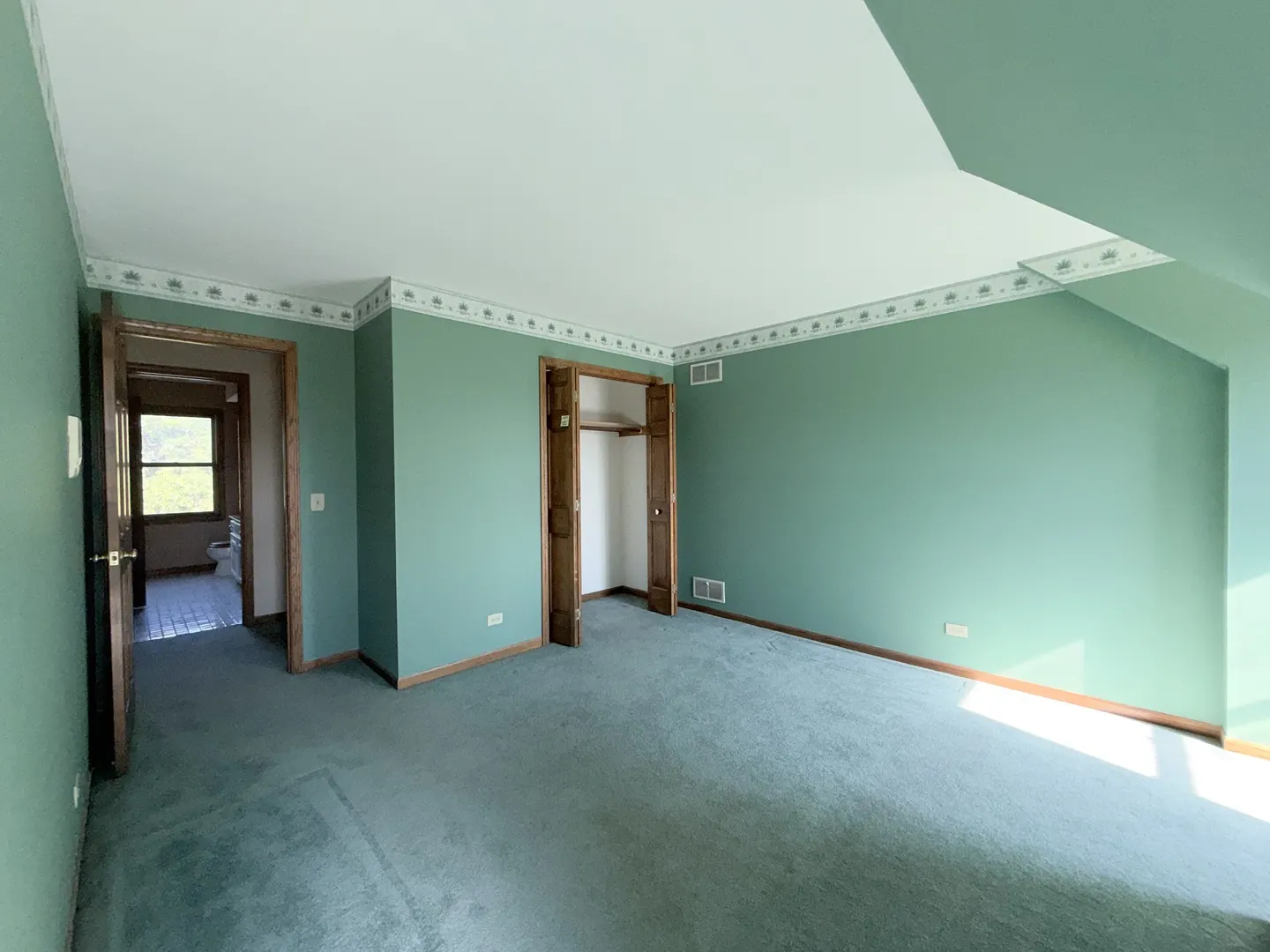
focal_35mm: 14
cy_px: 476
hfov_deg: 102.1
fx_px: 514
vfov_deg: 85.7
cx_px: 635
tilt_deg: -1.6
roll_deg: +0.5
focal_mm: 2.22
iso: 32
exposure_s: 1/121
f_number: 2.2
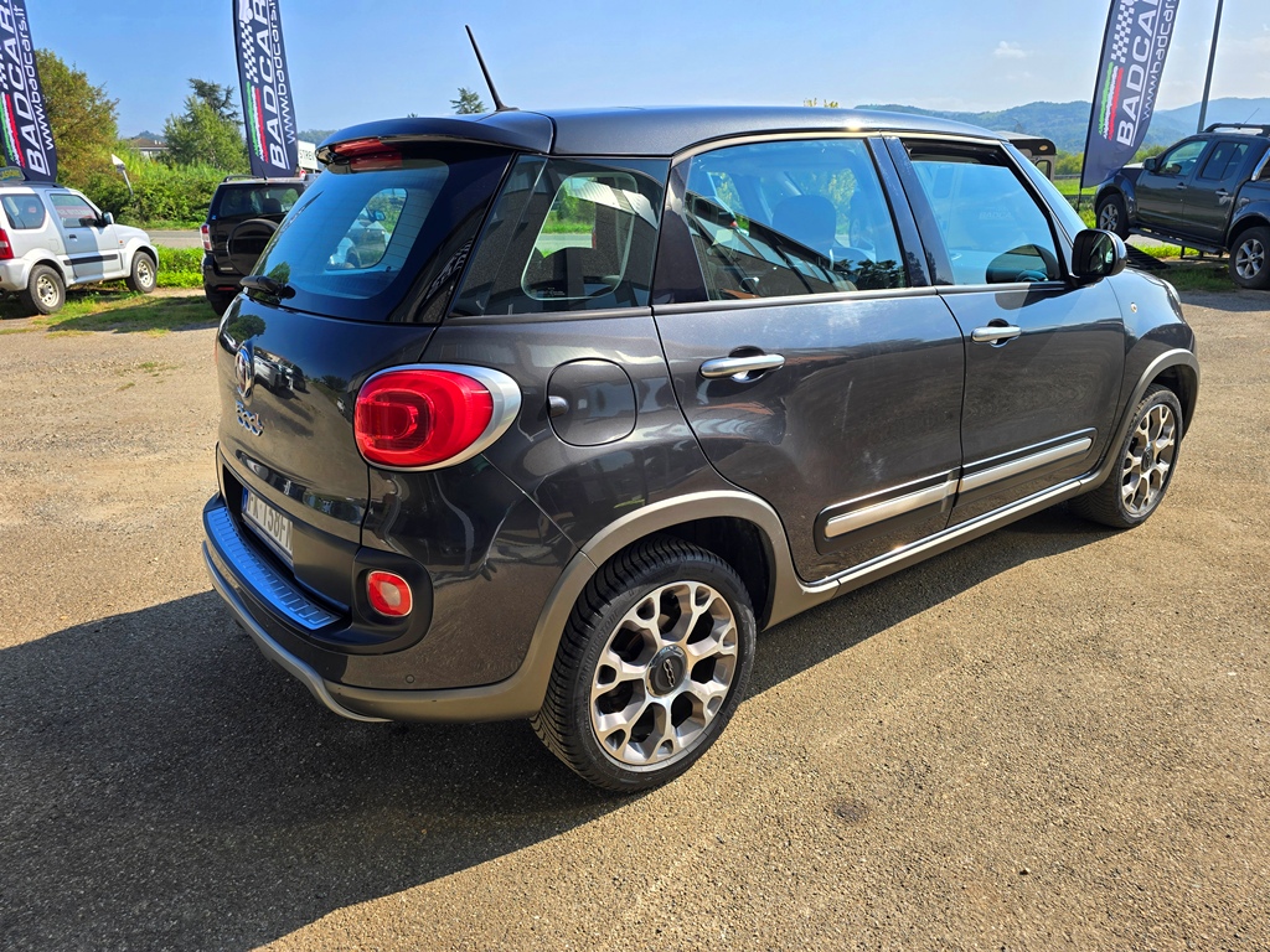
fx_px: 844
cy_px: 476
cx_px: 635
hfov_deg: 73.9
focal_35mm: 23
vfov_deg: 58.9
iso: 12
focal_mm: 6.3
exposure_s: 1/571
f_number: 1.7
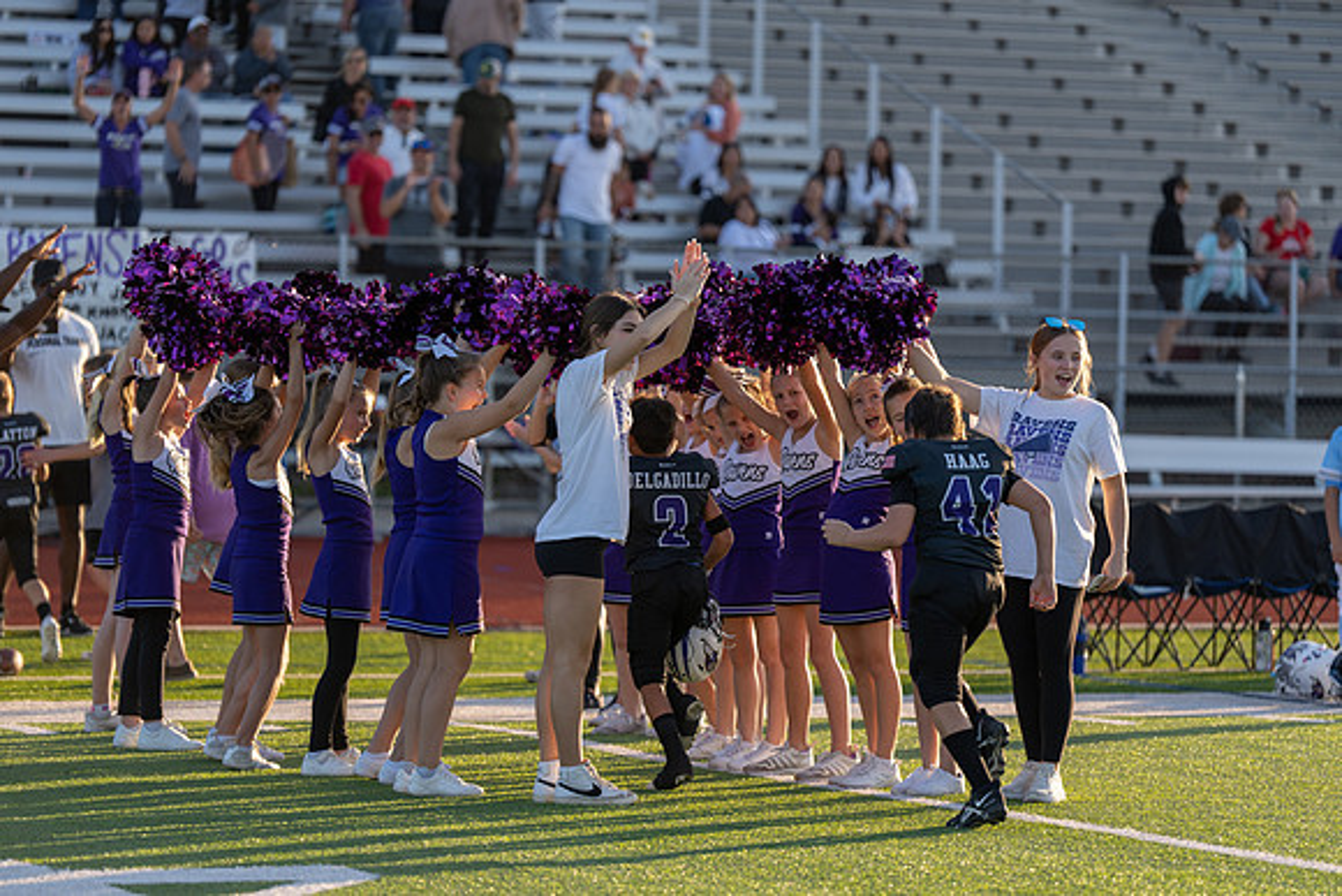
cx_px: 671
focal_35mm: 149
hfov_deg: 13.8
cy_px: 448
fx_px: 5555
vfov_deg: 9.2
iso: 100
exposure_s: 1/1000
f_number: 2.8
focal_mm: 149
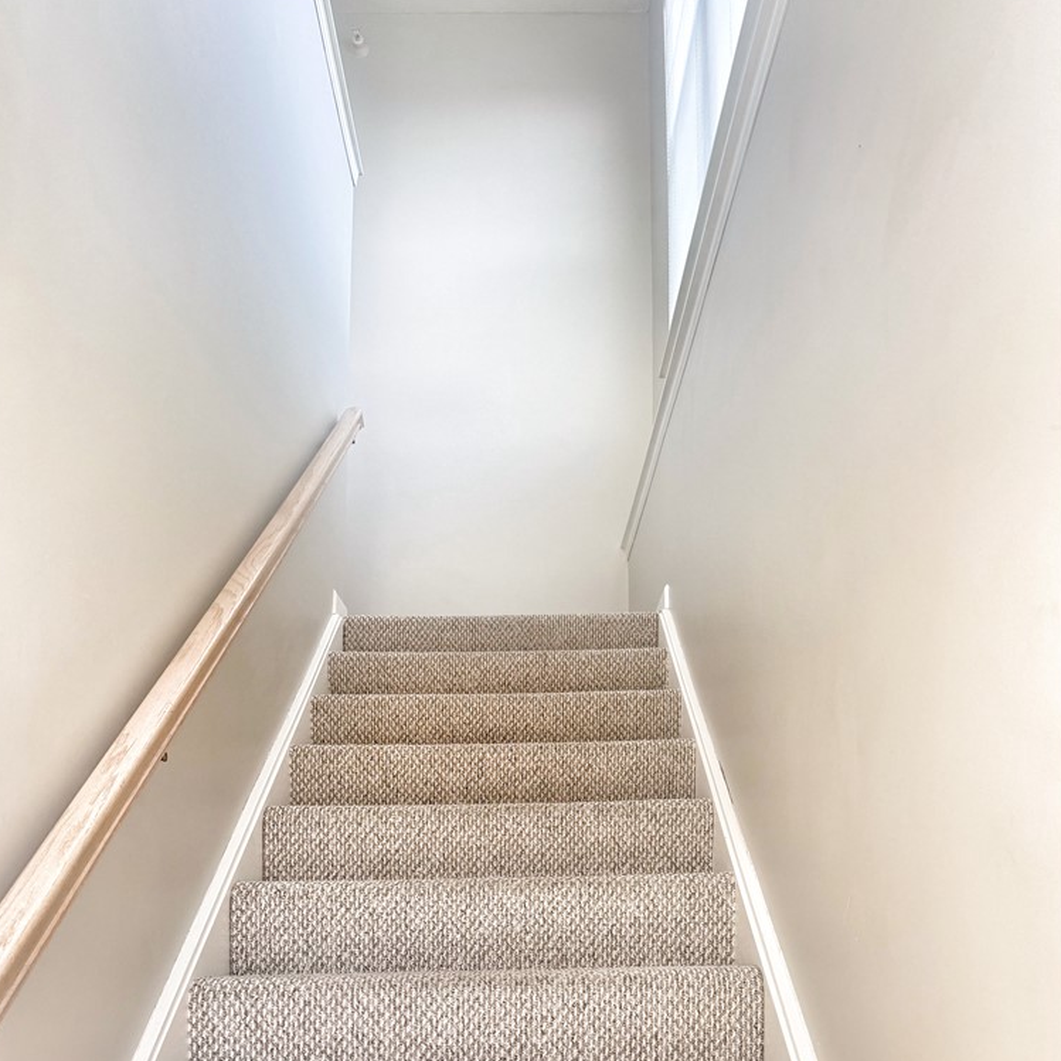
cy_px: 715
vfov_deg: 54.4
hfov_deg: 55.6
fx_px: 1006
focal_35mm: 29
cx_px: 526
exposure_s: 1/121
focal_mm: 6.76
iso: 125
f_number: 1.78
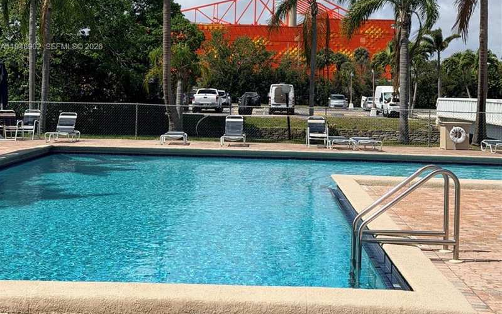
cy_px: 47
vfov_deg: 18.9
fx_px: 930
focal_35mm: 68
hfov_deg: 30.2
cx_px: 251
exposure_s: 1/7874
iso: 64
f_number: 1.78
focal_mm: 6.76
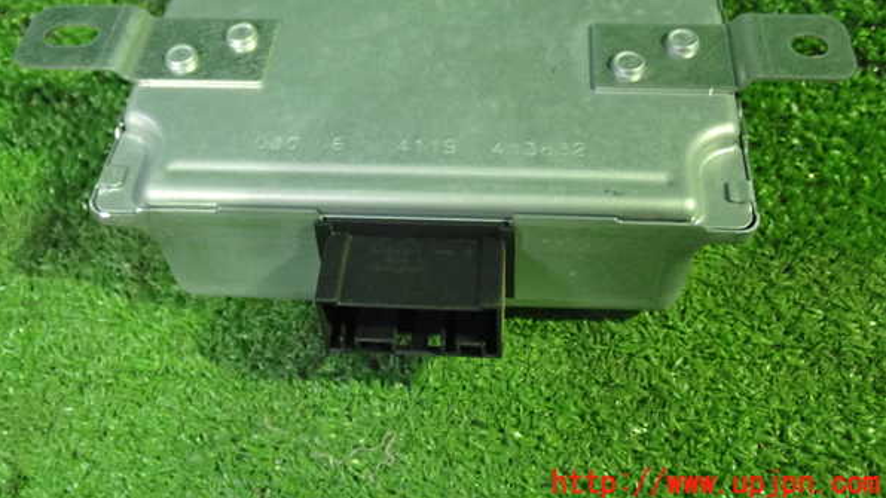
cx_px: 442
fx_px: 1057
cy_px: 168
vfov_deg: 26.4
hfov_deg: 45.5
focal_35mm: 45
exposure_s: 1/40
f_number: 2.8
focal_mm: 7.31
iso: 1250
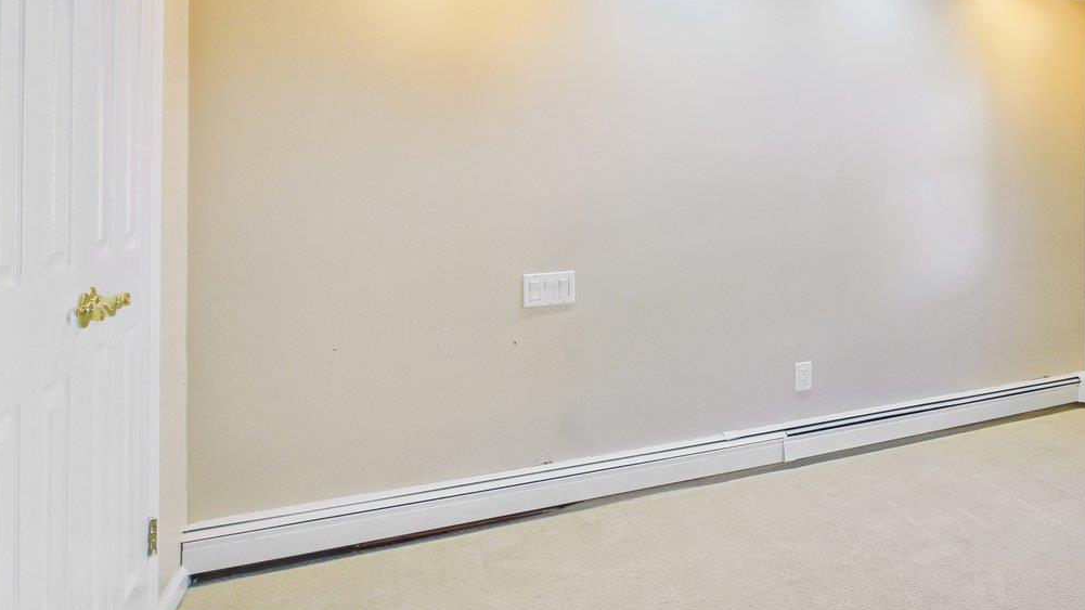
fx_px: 863
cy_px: 181
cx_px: 992
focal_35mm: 30
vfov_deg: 38.3
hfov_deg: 55.1
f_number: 8
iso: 400
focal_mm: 14
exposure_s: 1/50
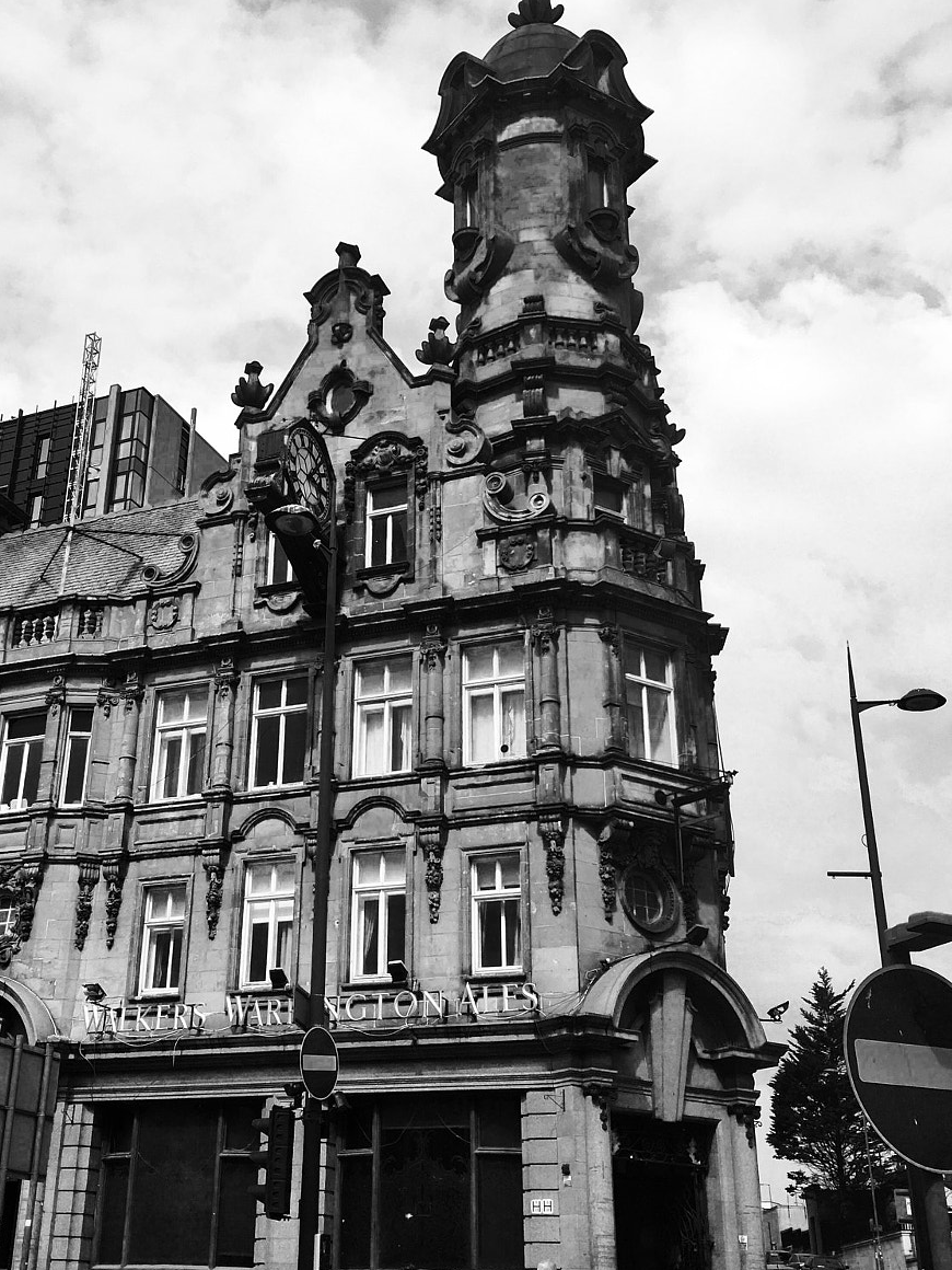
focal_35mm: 40
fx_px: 1467
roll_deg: -1.7
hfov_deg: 35.7
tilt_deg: +28.0
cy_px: 582
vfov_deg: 46.8
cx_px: 348
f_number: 2.2
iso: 25
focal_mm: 4.15
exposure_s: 1/1637
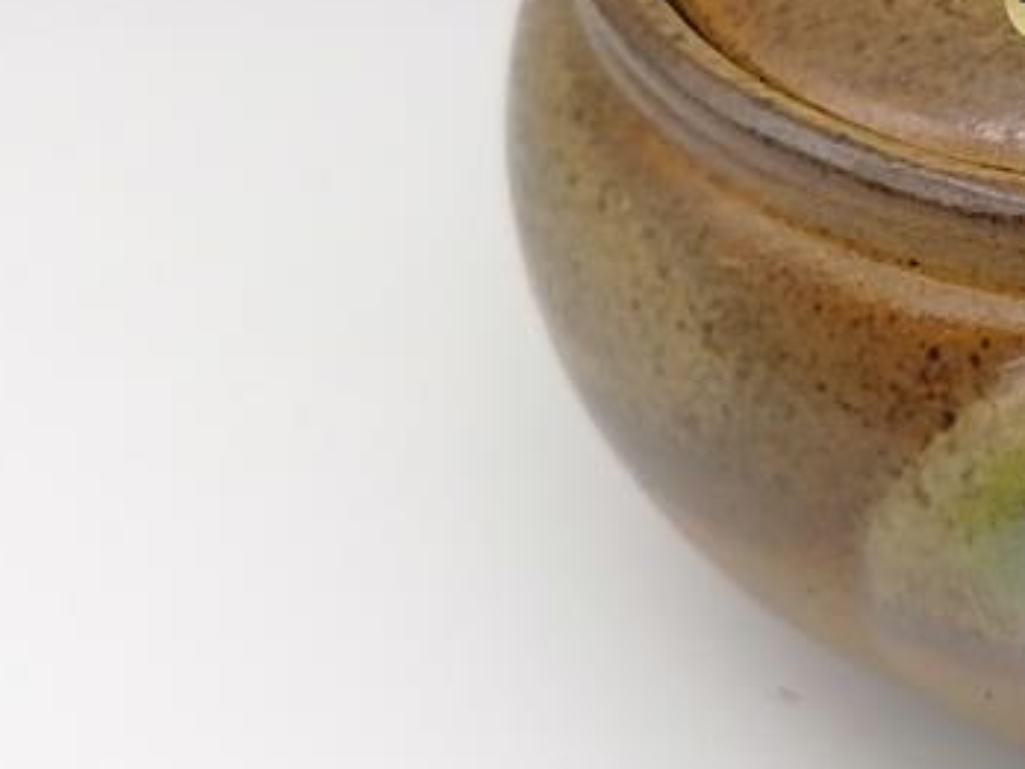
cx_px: 1420
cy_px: 150
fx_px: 2754
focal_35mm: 93
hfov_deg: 19.1
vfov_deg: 15.8
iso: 80
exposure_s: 1/100
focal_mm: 4.75
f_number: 1.8
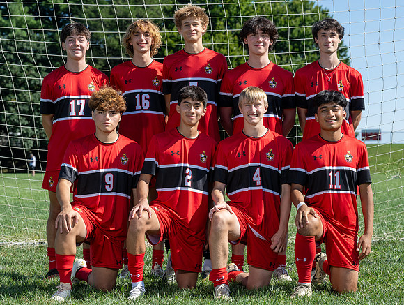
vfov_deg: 14.0
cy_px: 151
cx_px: 209
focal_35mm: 106
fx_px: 1239
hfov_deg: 18.5
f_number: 5.6
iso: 100
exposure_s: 1/320
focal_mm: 74
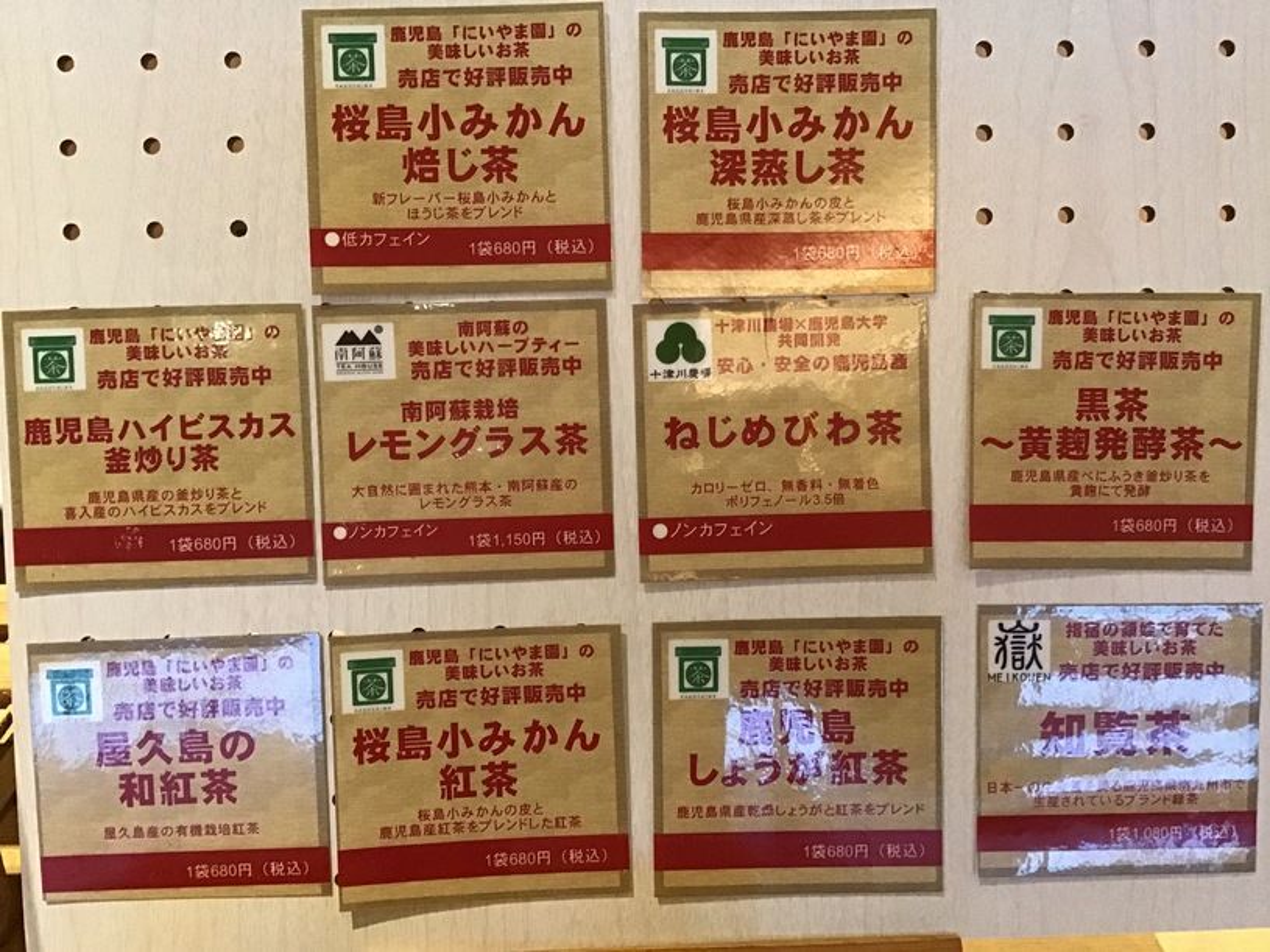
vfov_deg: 45.4
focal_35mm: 31
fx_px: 1137
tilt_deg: -22.7
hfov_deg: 58.4
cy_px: 476
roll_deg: +0.4
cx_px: 635
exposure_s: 1/24
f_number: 2.4
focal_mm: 3.3
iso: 200
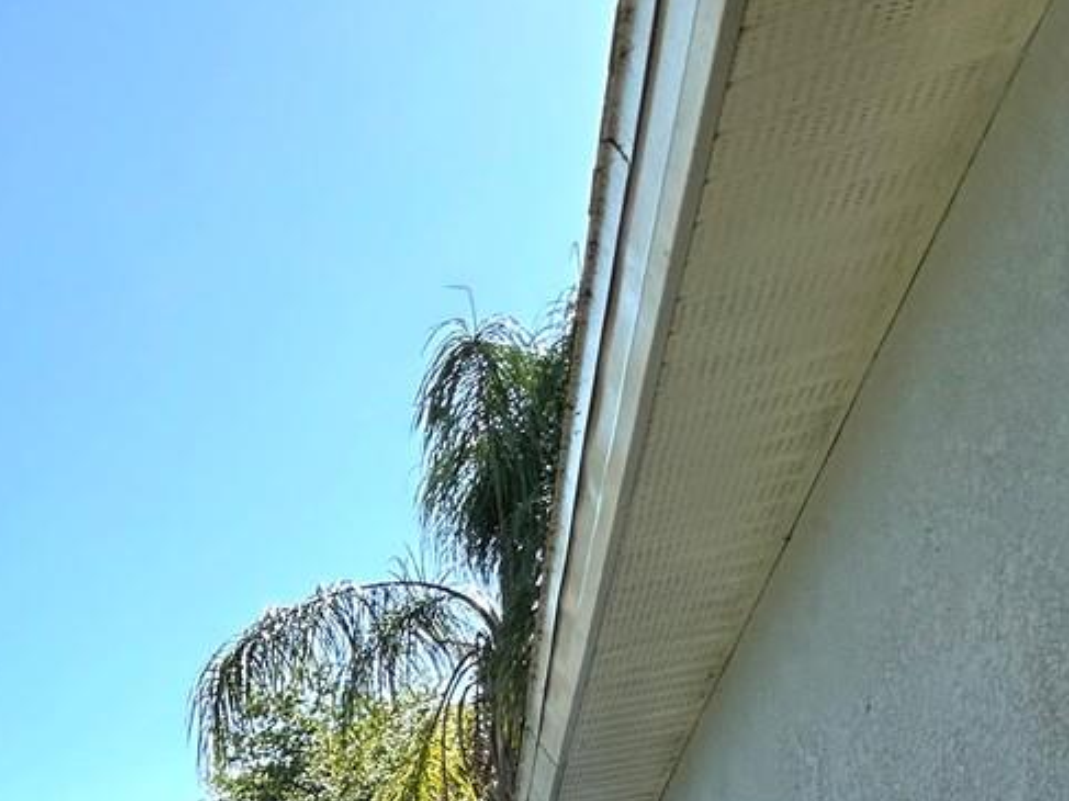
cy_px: 1222
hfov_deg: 29.6
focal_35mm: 46
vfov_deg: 24.2
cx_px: -437
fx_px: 1420
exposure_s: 1/1366
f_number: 2.2
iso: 40
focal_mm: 2.22
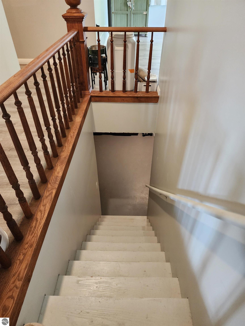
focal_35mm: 23
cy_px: 163
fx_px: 217
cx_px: 122
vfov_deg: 73.9
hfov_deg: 58.9
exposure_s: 1/60
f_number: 1.8
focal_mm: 6.4
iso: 640
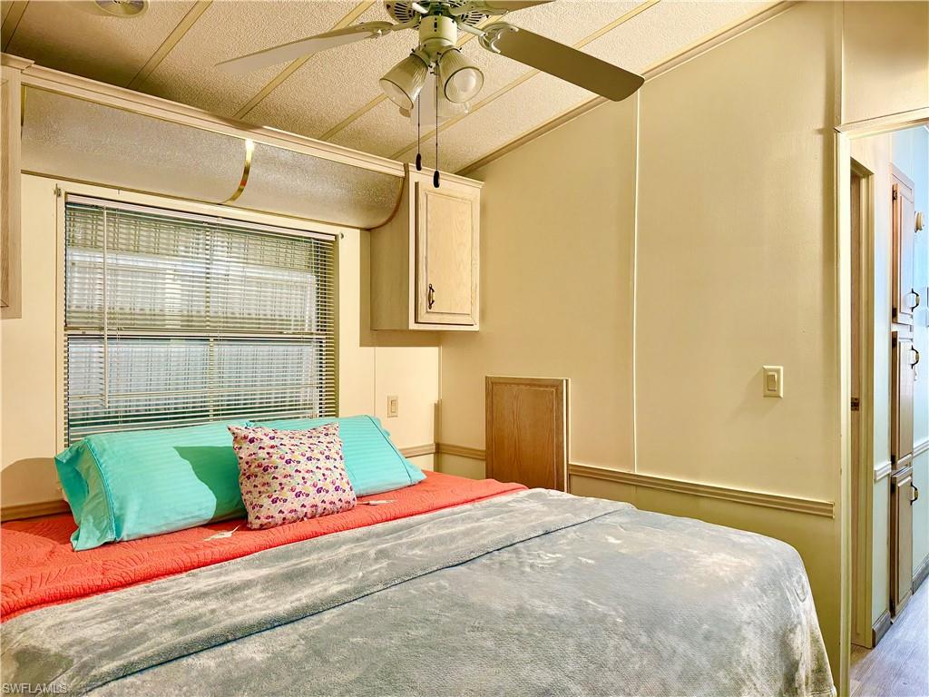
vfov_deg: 56.8
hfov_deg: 71.6
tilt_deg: -1.3
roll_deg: -0.1
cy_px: 348
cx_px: 464
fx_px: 644
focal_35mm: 24
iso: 125
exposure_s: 1/120
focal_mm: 6.76
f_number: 1.78
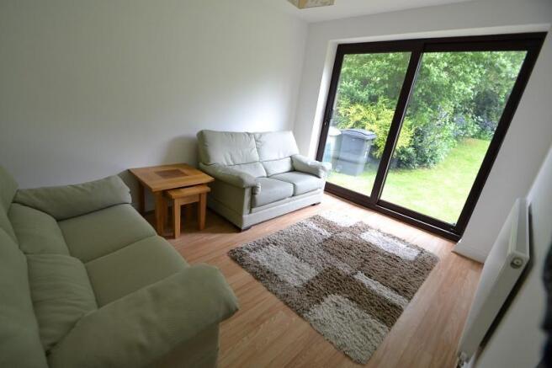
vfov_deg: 77.3
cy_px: 184
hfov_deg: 100.4
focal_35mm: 15
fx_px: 230
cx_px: 276
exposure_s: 1/60
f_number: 3.5
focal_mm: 10
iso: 900
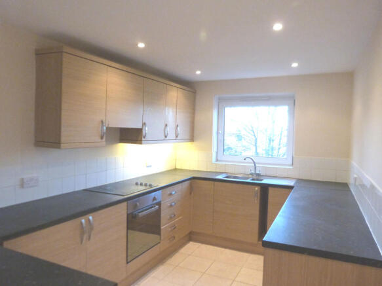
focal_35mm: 25
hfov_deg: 69.4
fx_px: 276
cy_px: 143
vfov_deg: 54.9
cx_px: 191
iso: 500
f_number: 2.8
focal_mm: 4.5
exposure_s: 1/125
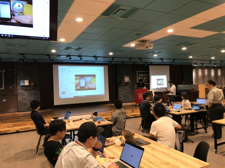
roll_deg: +1.6
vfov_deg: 49.7
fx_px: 182
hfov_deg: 63.4
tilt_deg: +1.4
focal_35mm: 28
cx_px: 112
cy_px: 84
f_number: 1.8
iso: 64
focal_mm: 3.99
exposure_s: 1/30
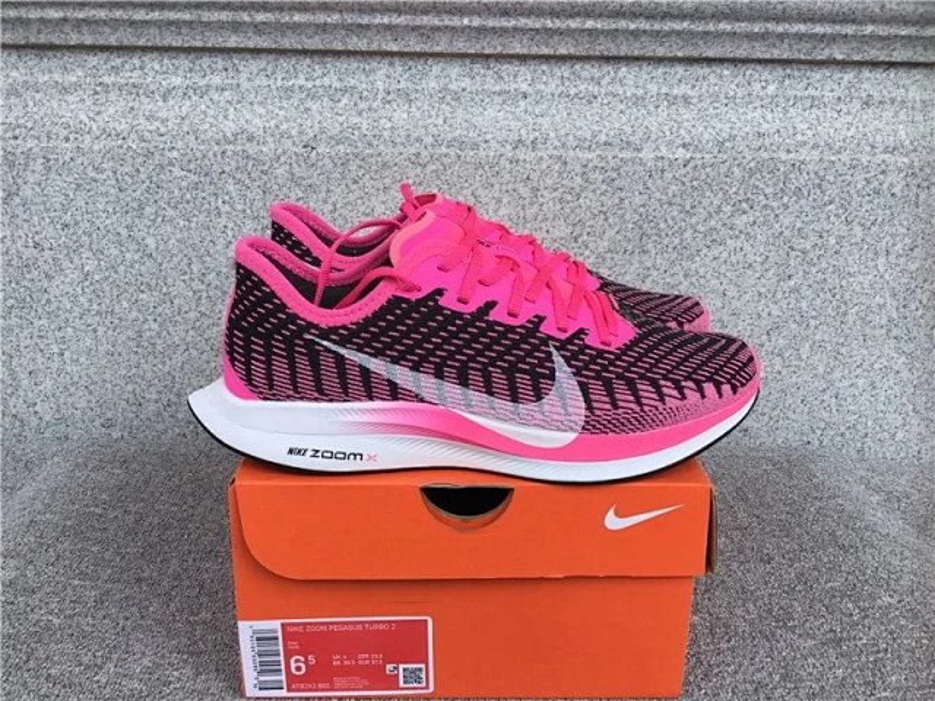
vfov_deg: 45.4
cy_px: 350
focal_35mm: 31
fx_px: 837
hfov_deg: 58.4
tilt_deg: -17.1
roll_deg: -0.6
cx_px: 468
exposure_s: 1/360
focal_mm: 3.3
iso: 25
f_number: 2.4
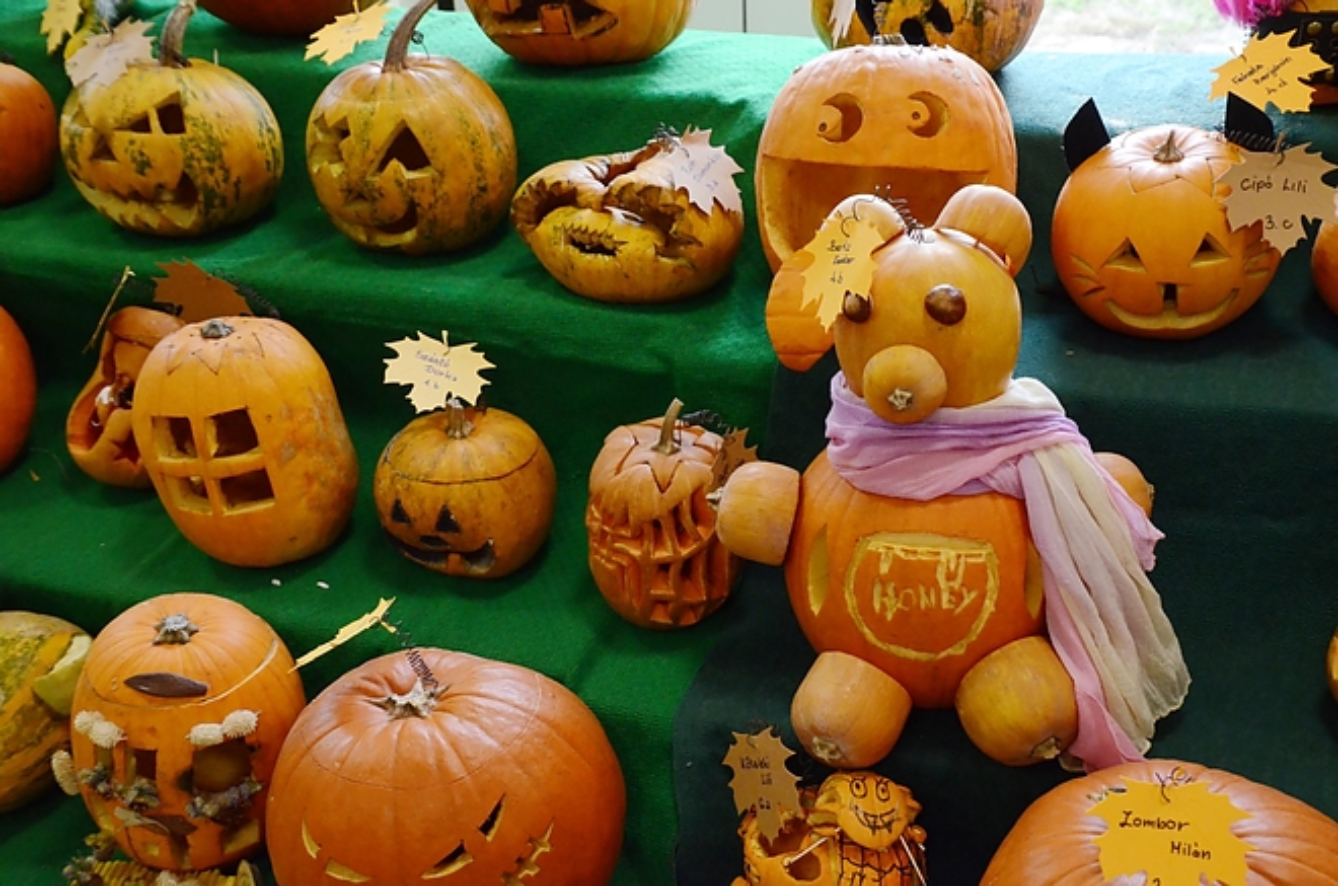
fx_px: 1724
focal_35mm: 46
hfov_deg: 42.4
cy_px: 443
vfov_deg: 28.8
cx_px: 669
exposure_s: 1/250
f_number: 4
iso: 2500
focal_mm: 31
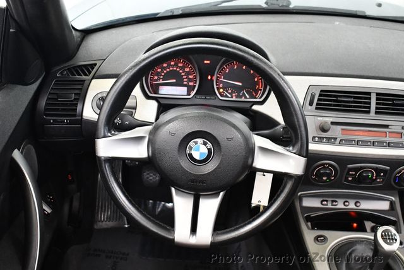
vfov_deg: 30.6
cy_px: 135
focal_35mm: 44
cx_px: 202
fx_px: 494
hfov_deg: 44.5
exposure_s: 1/80
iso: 3200
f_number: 3.8
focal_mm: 22
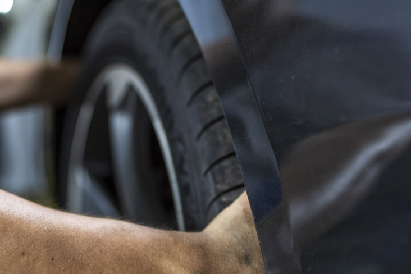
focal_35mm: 60
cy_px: 216
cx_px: 125
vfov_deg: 22.3
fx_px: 685
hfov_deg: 33.0
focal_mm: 35
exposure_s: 1/160
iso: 250
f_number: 2
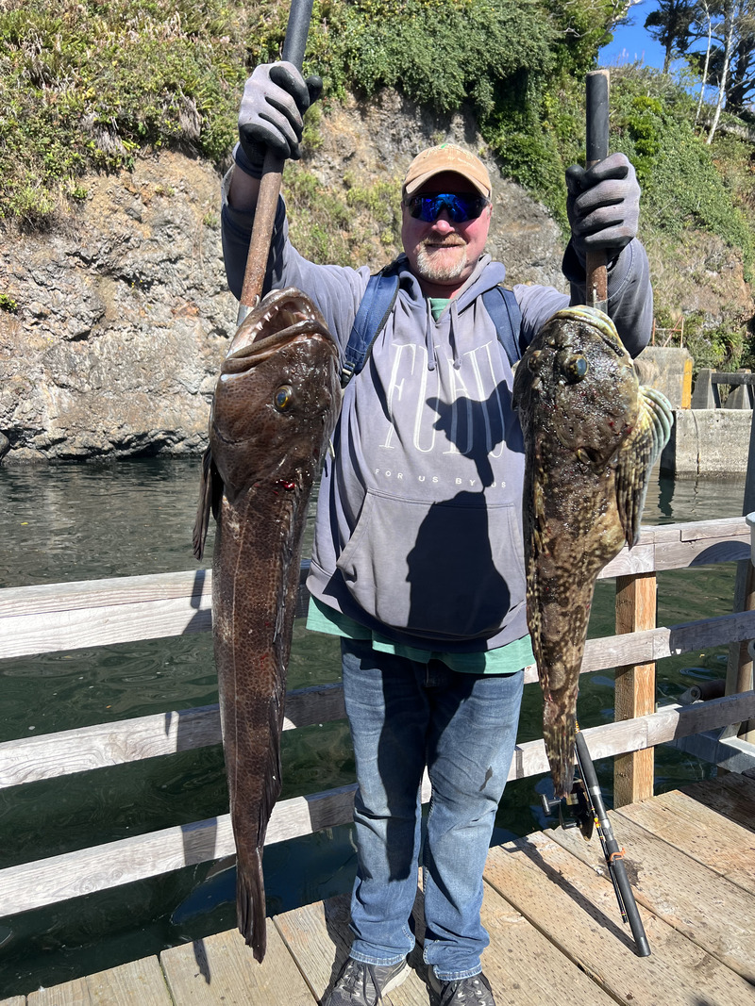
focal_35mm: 26
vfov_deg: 67.3
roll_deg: -1.5
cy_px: 503
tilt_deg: -7.3
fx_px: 756
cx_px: 378
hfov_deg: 53.1
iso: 50
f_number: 1.5
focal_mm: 5.7
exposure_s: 1/1972
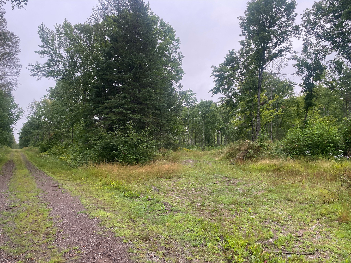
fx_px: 264
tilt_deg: +4.1
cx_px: 176
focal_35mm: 26
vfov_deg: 53.1
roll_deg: -0.8
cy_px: 132
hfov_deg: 67.3
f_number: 1.8
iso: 100
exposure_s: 1/121
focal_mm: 4.25
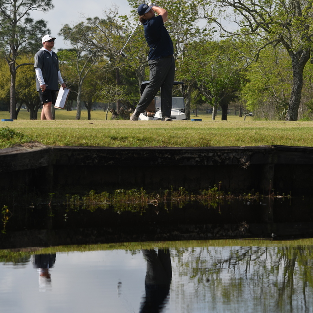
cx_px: 156
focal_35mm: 192
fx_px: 1964
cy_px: 155
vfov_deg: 9.1
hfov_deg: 9.1
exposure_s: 1/1000
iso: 125
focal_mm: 100
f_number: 4
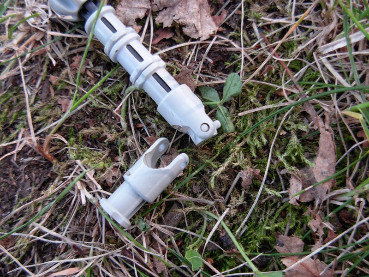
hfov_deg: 49.0
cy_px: 138
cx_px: 184
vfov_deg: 37.7
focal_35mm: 38
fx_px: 405
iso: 79
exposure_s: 1/35.9
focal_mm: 6.3
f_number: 2.9
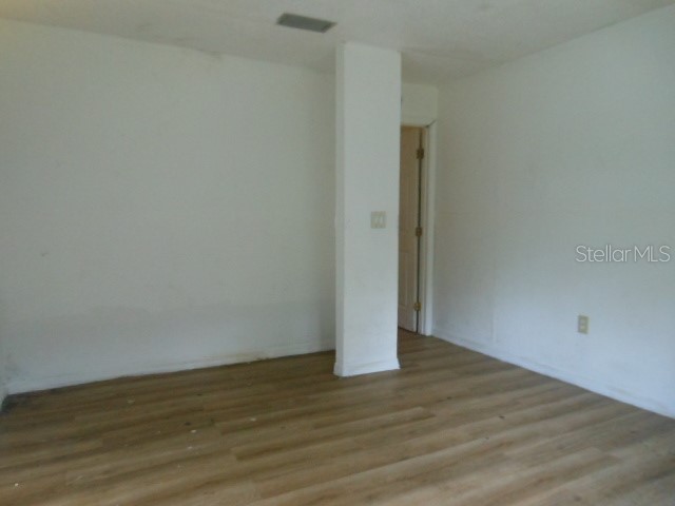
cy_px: 253
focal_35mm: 25
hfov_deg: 69.4
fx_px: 487
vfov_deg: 54.9
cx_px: 338
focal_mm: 4.5
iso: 400
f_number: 3.2
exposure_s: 1/8
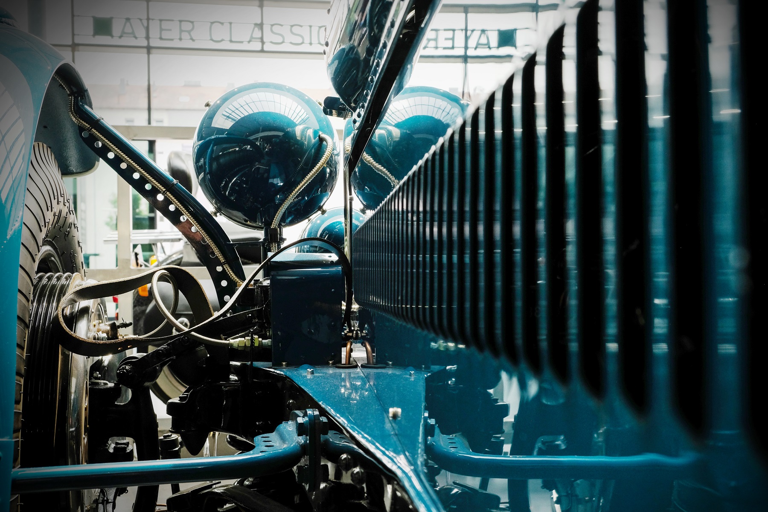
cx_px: 384
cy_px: 256
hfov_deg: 53.1
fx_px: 768
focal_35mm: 36
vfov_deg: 36.9
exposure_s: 1/125
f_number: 7.1
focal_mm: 24.3
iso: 640
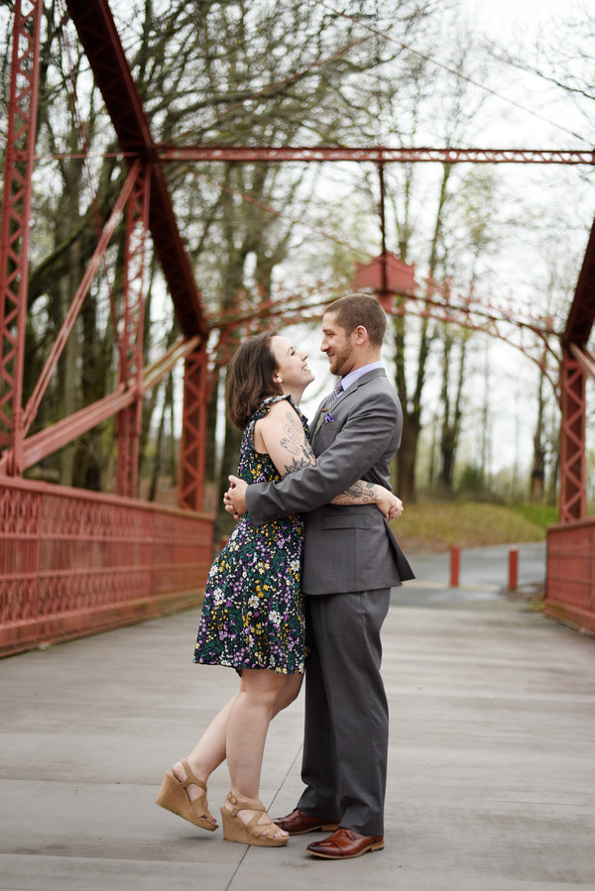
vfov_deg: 39.6
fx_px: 1239
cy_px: 446
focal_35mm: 50
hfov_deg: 27.0
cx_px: 298
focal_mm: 50
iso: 640
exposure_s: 1/4000
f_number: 1.8
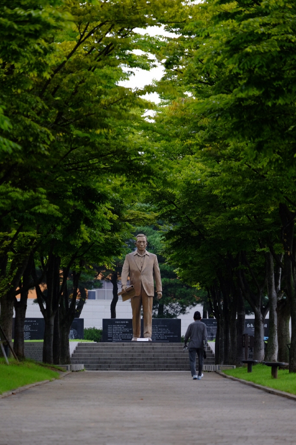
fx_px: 2888
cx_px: 148
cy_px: 222
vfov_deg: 8.8
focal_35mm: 234
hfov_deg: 5.9
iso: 640
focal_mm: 156.1
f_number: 4.5
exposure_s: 1/320
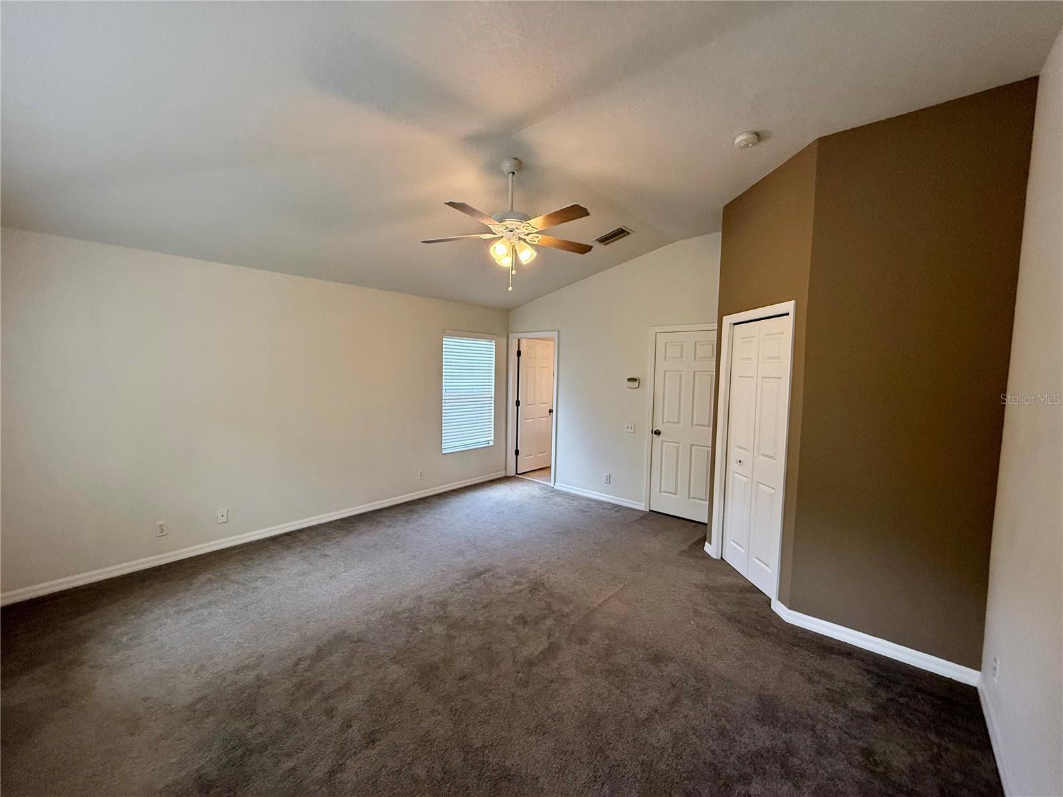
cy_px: 398
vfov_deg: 85.7
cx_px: 532
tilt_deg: -2.8
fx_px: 430
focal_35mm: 14
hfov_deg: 102.1
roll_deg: -1.2
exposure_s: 1/120
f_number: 2.2
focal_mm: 2.22
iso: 250
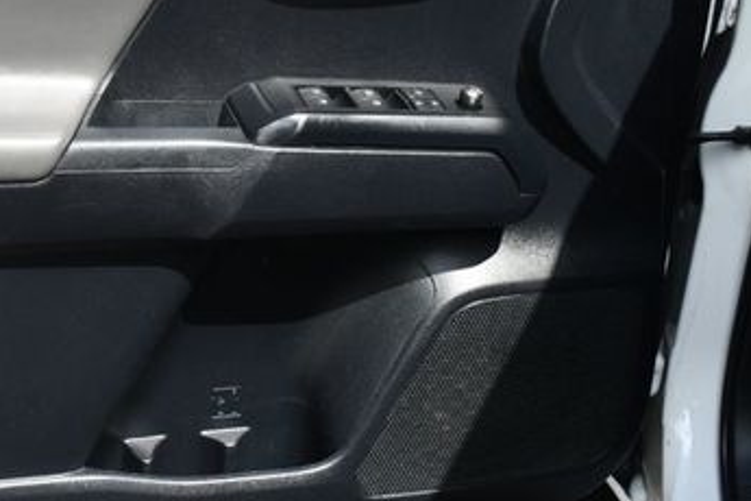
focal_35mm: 63
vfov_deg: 21.5
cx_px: 172
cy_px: 181
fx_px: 1314
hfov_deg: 31.2
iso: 200
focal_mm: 23
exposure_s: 1/250
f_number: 7.1
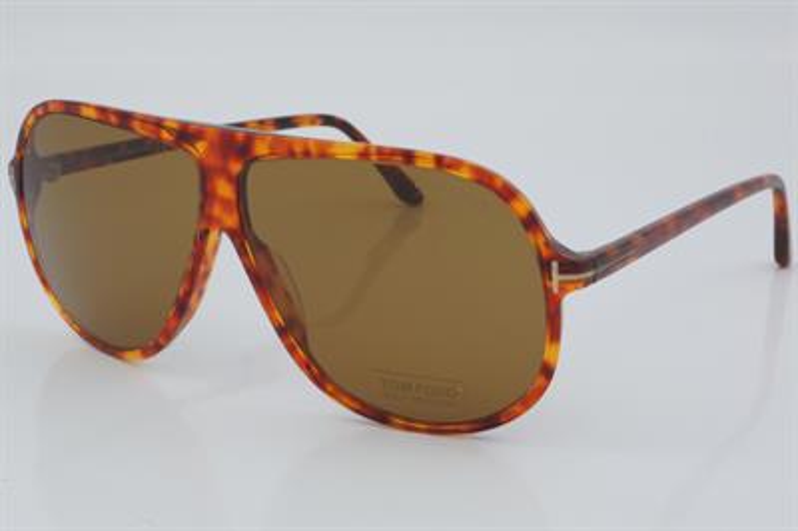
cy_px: 266
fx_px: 1661
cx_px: 399
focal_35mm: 75
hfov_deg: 27.0
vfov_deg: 18.2
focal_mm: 50
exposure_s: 1/4
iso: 100
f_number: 32
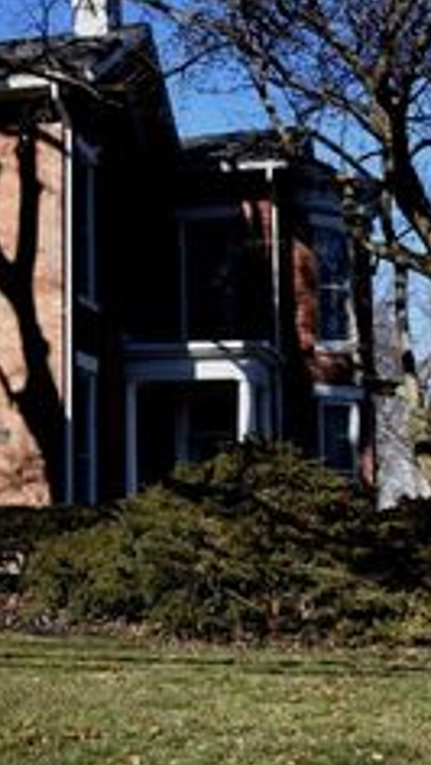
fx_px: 1217
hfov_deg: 19.7
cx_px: 52
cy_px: 371
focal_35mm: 60
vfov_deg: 34.9
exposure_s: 1/500
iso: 280
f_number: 8
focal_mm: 18
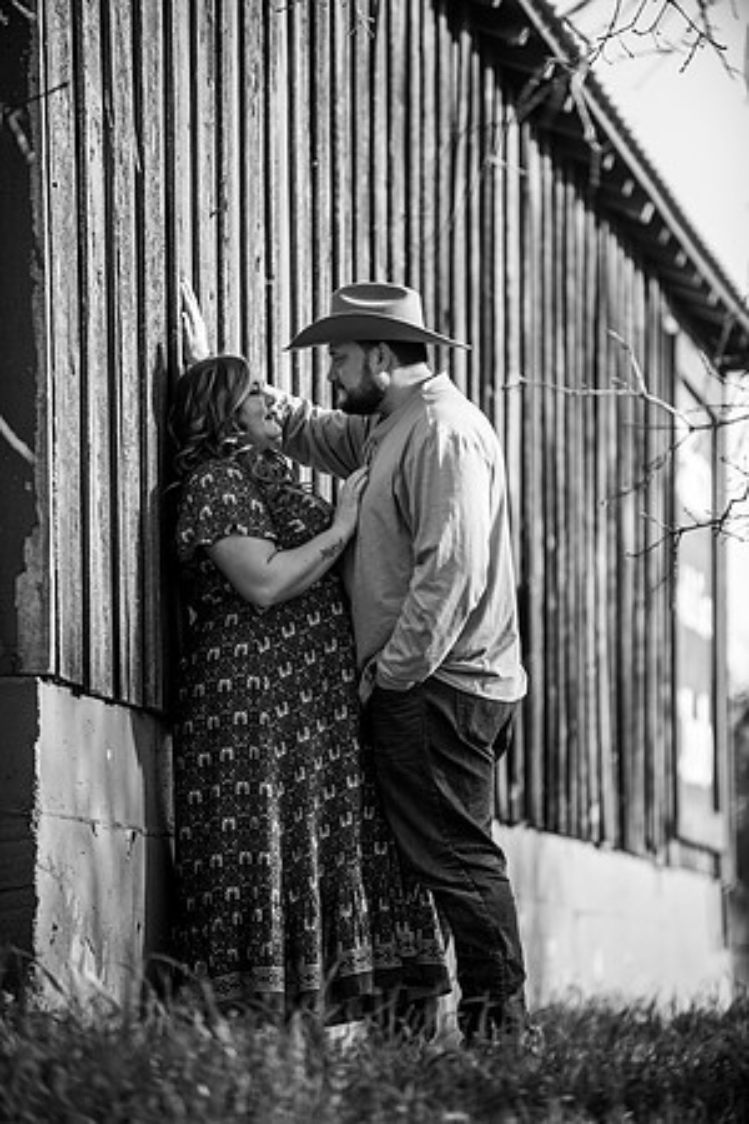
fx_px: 5461
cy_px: 562
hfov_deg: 7.8
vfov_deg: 11.7
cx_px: 374
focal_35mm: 175
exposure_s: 1/250
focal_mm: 175
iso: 50
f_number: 2.8
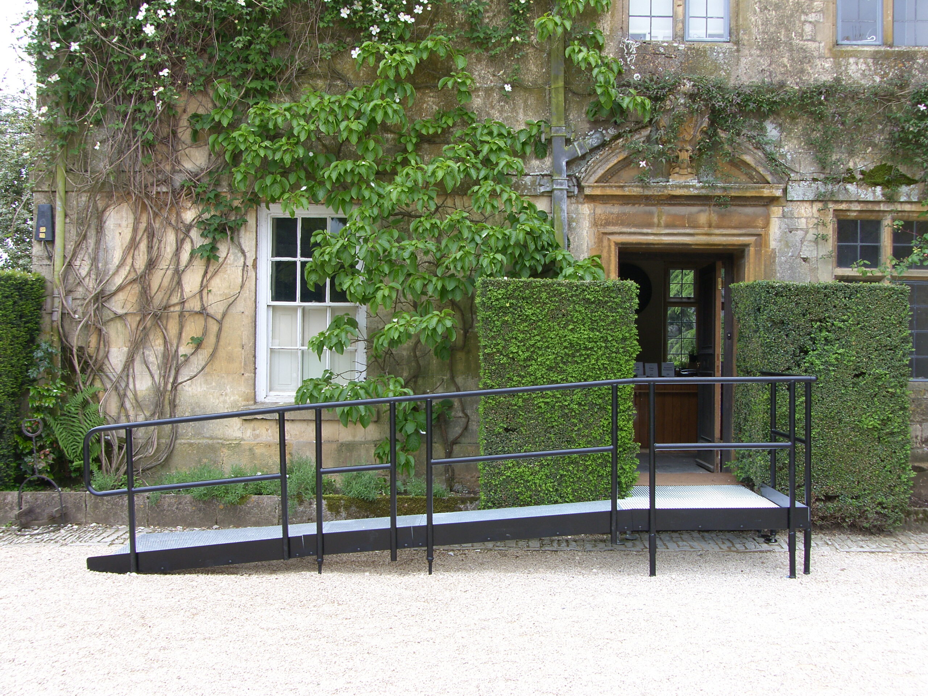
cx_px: 464
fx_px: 1206
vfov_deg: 32.2
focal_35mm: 45
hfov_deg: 42.1
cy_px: 348
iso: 50
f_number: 4.6
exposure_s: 1/125
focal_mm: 11.5
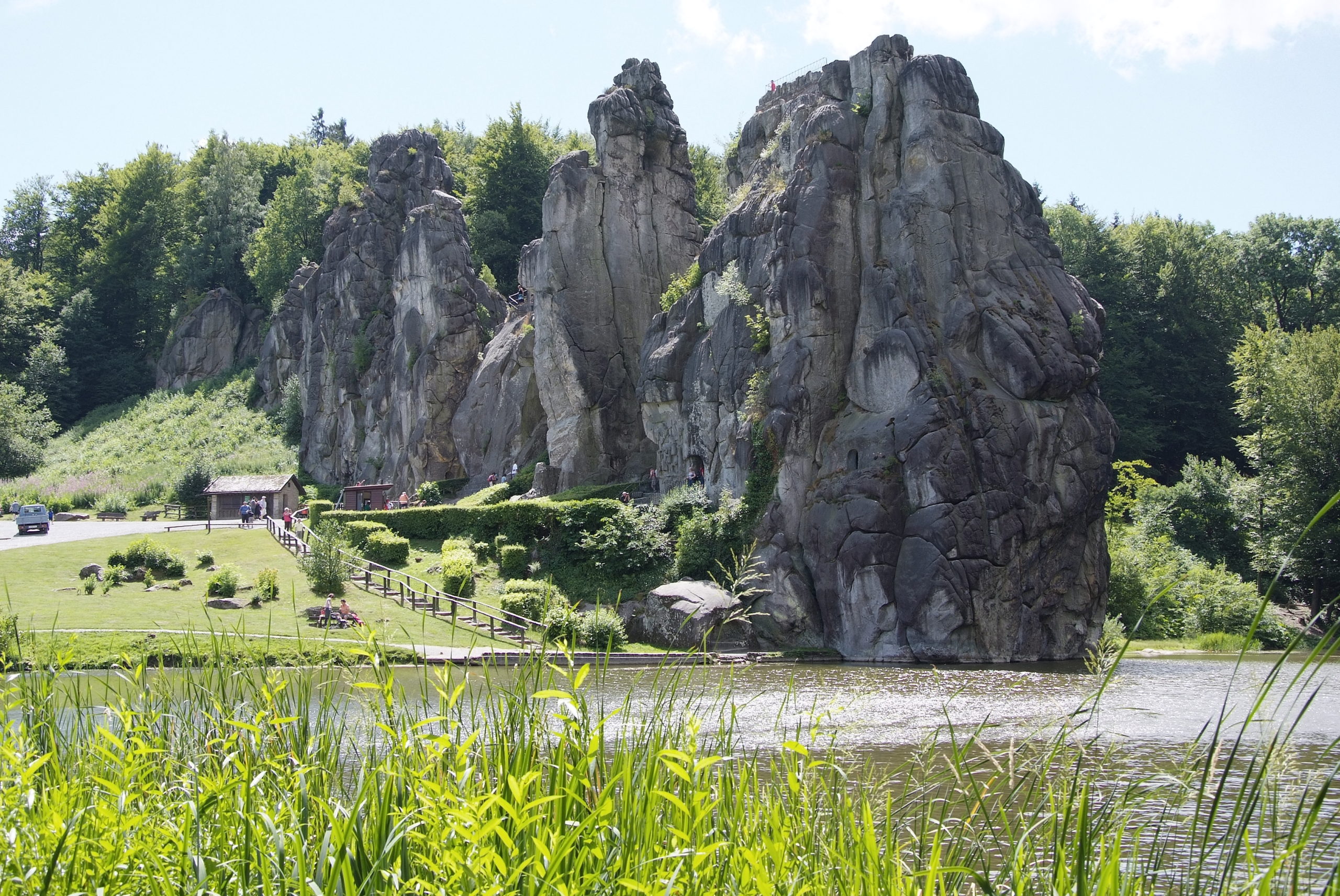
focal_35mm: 45
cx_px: 670
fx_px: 1677
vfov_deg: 29.9
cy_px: 448
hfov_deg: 43.6
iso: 200
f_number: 7.1
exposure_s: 1/200
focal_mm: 30
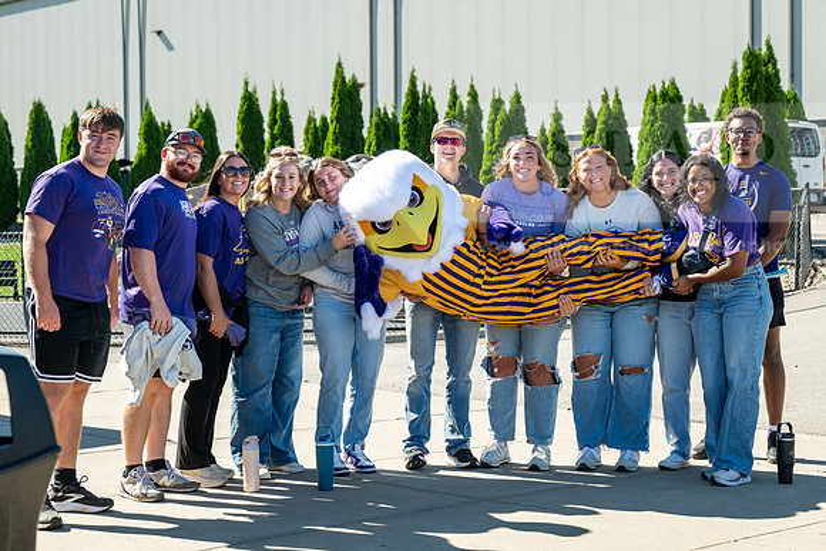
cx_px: 413
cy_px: 276
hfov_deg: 28.8
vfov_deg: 19.5
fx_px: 1606
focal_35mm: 70
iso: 320
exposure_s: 1/500
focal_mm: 70
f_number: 5.6
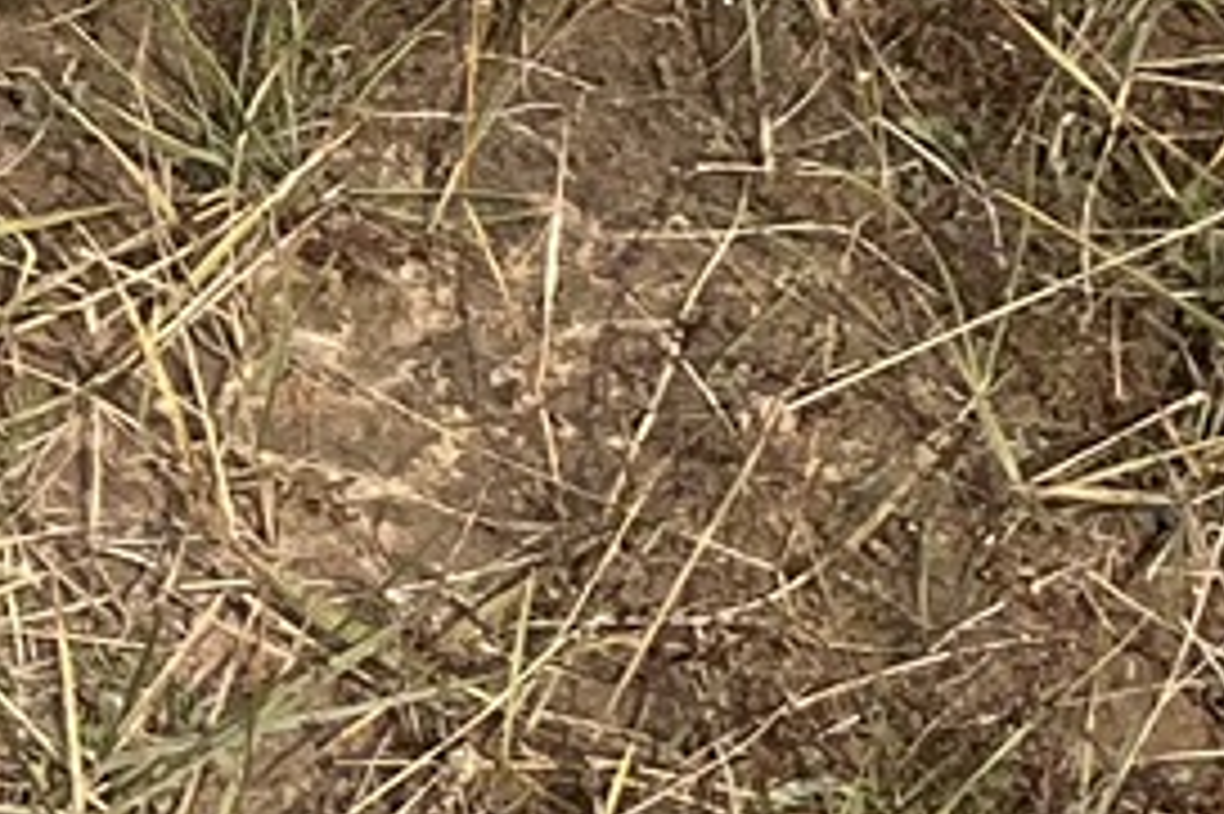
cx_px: 441
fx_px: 6762
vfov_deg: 5.9
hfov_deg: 10.3
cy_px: -2298
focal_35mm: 199
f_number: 1.6
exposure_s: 1/3745
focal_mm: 5.1
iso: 50
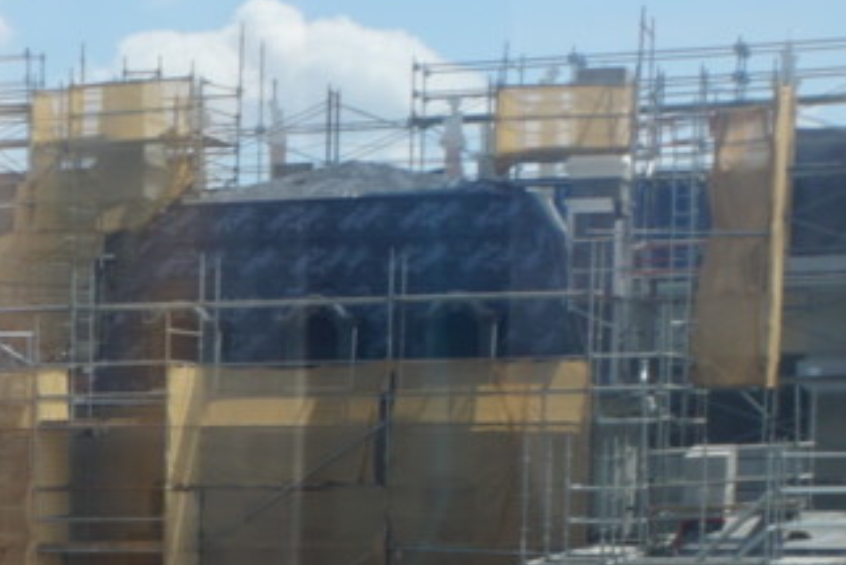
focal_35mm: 149
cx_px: -583
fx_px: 3503
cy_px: 828
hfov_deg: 12.7
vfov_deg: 9.0
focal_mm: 40
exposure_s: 1/125
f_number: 8
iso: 100
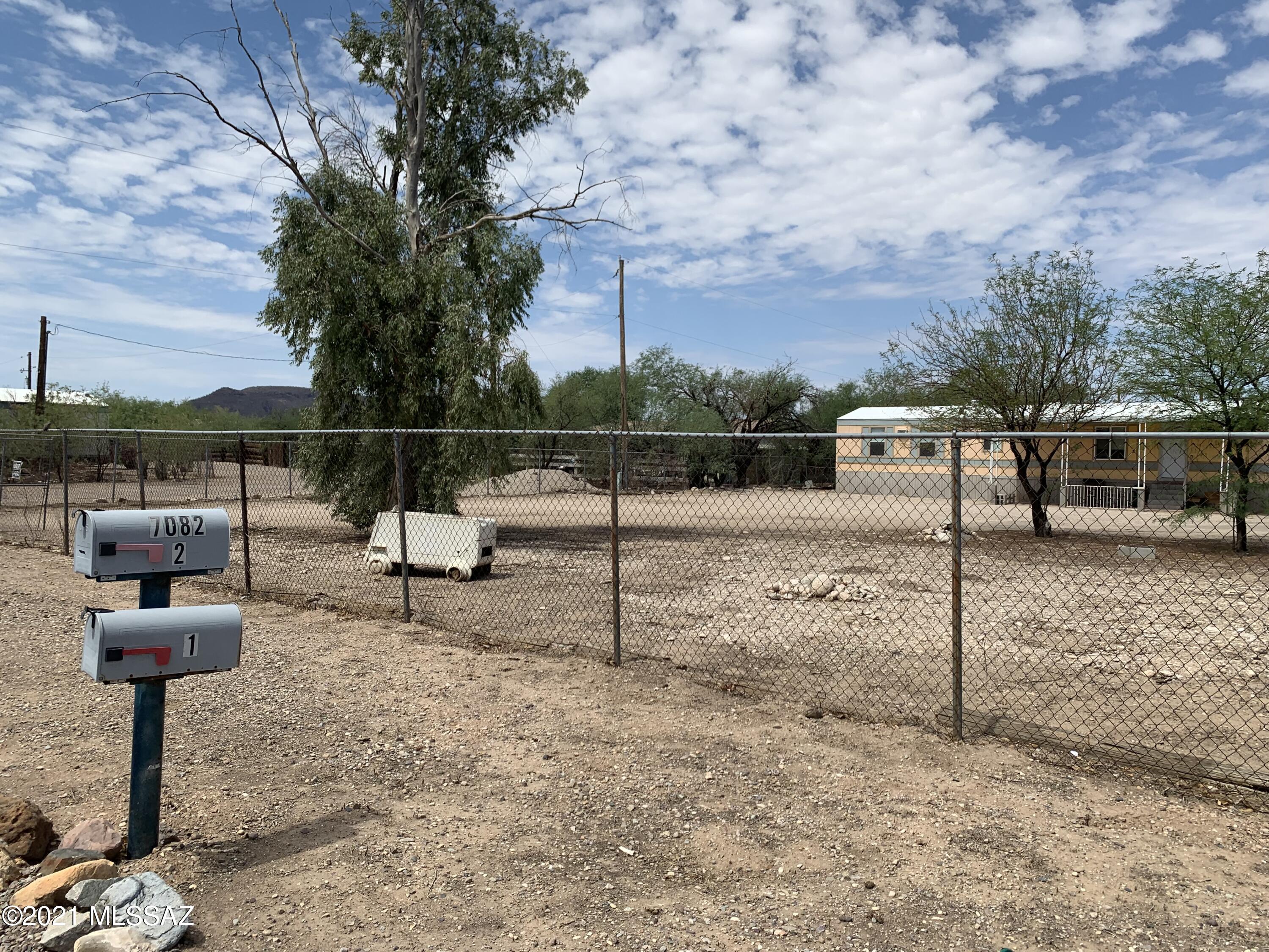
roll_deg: -1.6
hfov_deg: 67.3
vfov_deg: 53.1
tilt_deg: +1.2
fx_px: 953
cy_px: 476
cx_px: 634
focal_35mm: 26
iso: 25
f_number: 1.8
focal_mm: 4.25
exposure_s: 1/3401
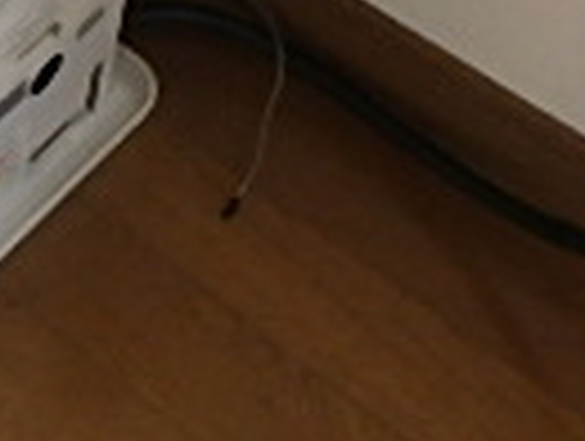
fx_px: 1744
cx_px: -248
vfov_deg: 13.8
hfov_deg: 17.4
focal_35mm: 103
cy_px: -162
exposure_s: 1/30
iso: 320
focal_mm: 3.7
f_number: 3.5
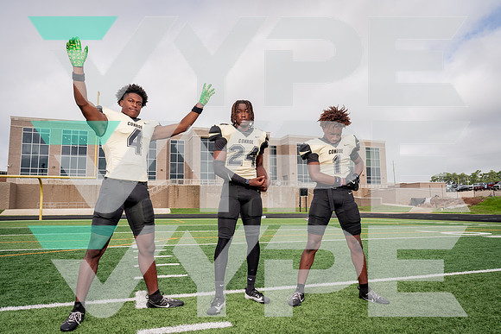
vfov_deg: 51.4
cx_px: 250
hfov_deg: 71.6
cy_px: 167
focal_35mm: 25
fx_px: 347
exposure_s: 1/1600
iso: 400
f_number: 6.3
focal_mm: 24
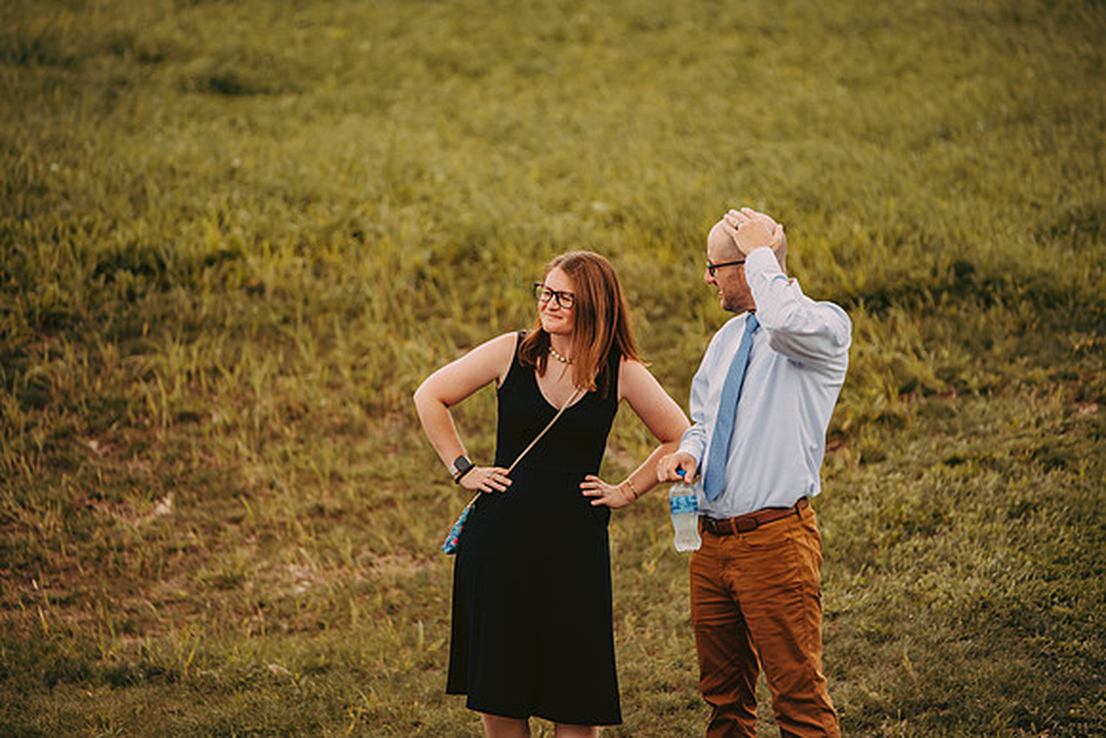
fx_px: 6146
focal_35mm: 200
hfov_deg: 10.3
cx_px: 553
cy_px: 369
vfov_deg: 6.9
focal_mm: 200
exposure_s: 1/800
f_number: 2.8
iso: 200
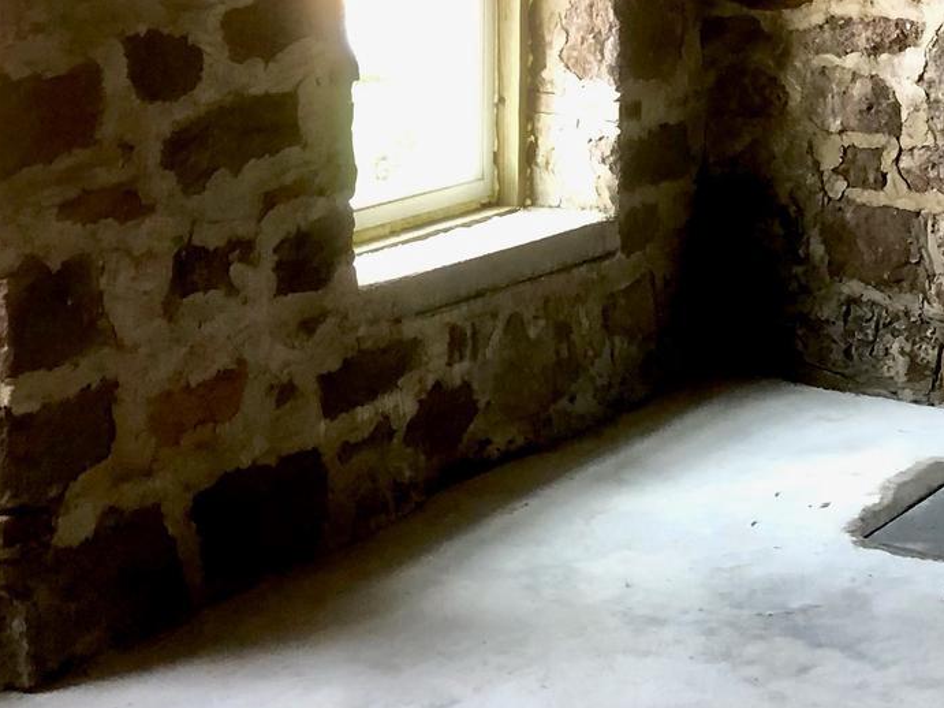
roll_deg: -1.3
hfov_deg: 22.6
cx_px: 948
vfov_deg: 17.6
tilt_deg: -8.6
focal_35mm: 83
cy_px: 108
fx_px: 2263
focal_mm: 3.99
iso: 40
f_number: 1.8
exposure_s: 1/30
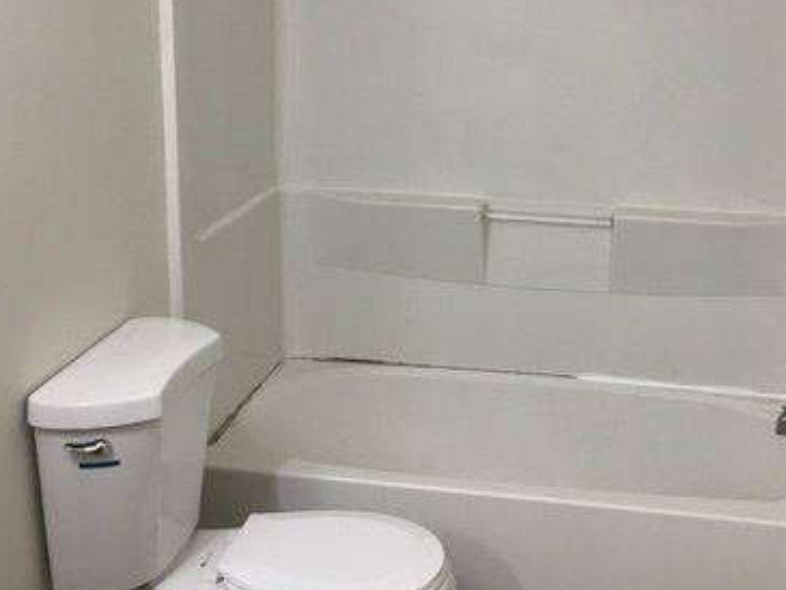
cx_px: 468
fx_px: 1204
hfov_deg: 36.0
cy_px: 179
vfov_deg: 27.3
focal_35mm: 53
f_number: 2.2
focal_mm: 4.15
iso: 40
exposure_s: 1/30
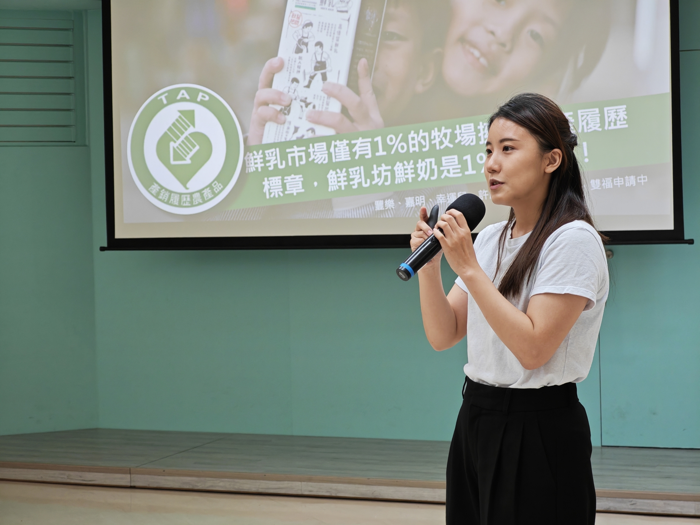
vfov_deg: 19.6
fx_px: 1517
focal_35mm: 75
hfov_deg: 26.0
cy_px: 262
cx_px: 350
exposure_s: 1/120
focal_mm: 12.28
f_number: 1.8
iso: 160
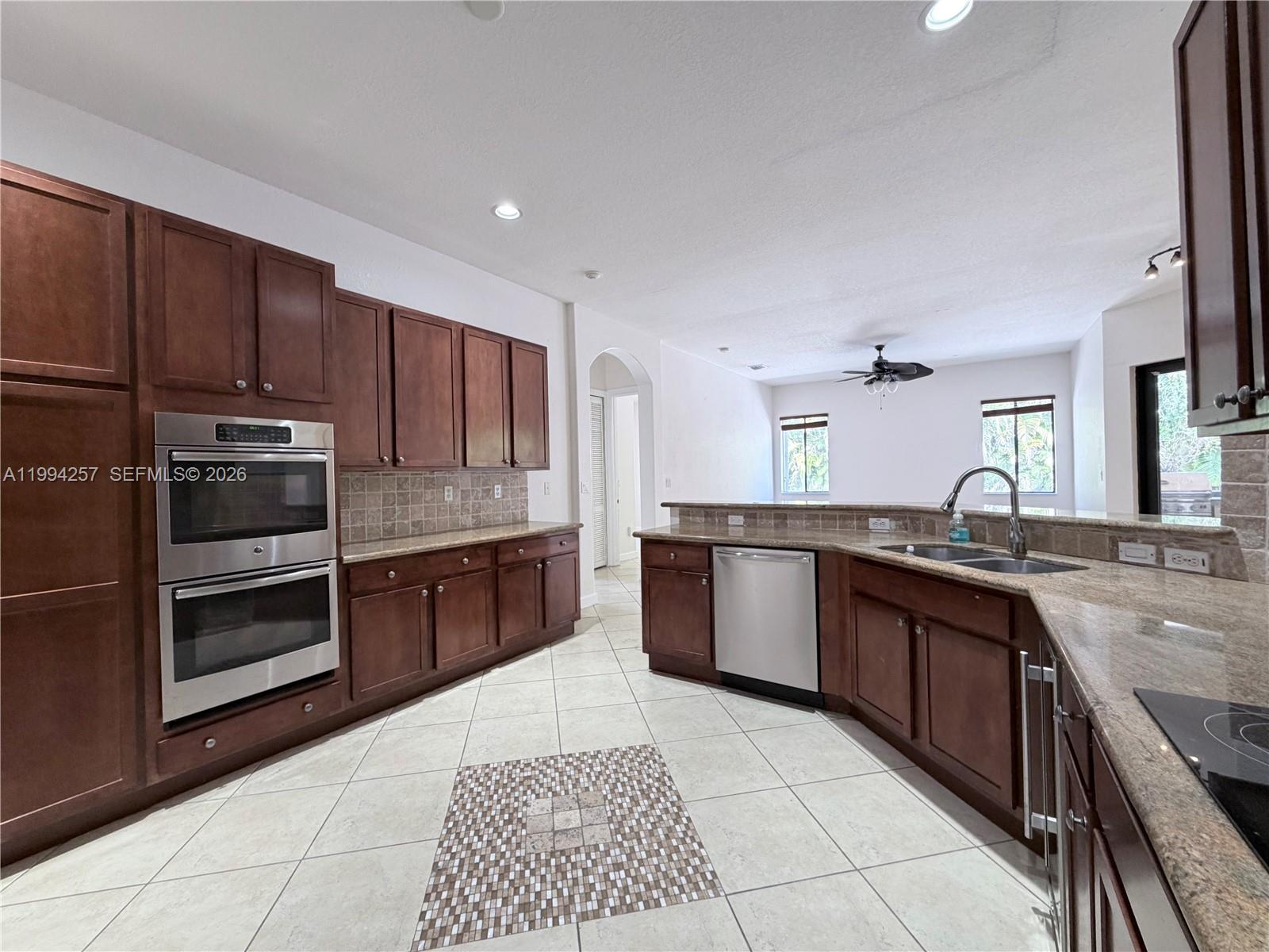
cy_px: 476
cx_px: 634
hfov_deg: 102.1
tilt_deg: +0.2
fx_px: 513
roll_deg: +1.6
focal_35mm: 14
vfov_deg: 85.7
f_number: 2.2
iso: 160
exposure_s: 1/60
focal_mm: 2.22
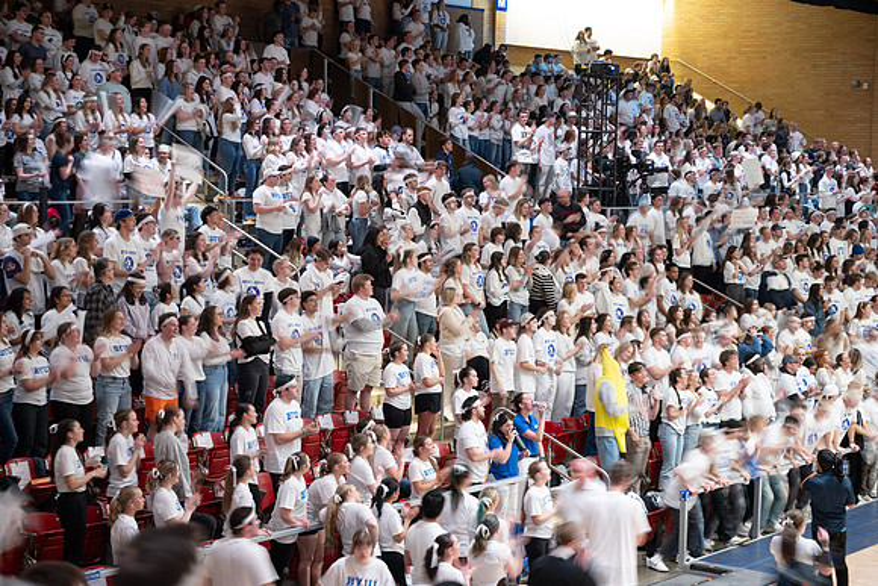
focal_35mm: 70
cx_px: 439
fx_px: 1708
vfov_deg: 19.5
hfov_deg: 28.8
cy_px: 293
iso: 125
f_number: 4
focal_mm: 70
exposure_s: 1/5
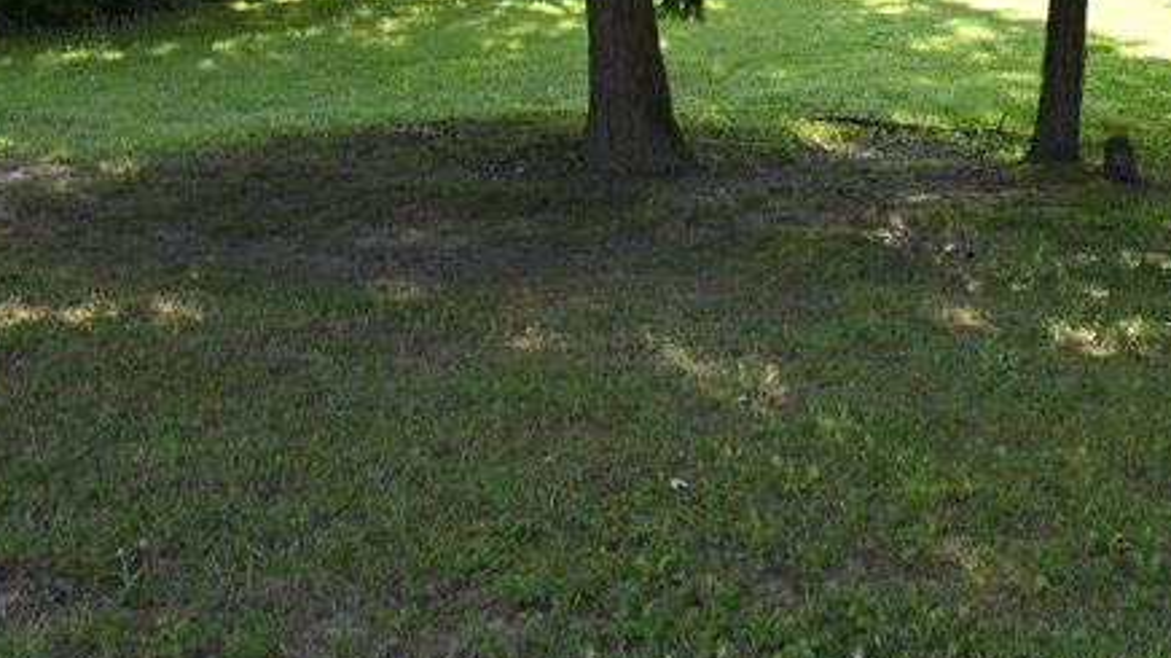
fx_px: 1397
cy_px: 207
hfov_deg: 45.0
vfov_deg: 26.3
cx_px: 756
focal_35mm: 45
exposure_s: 1/100
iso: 200
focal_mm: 25
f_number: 5.6
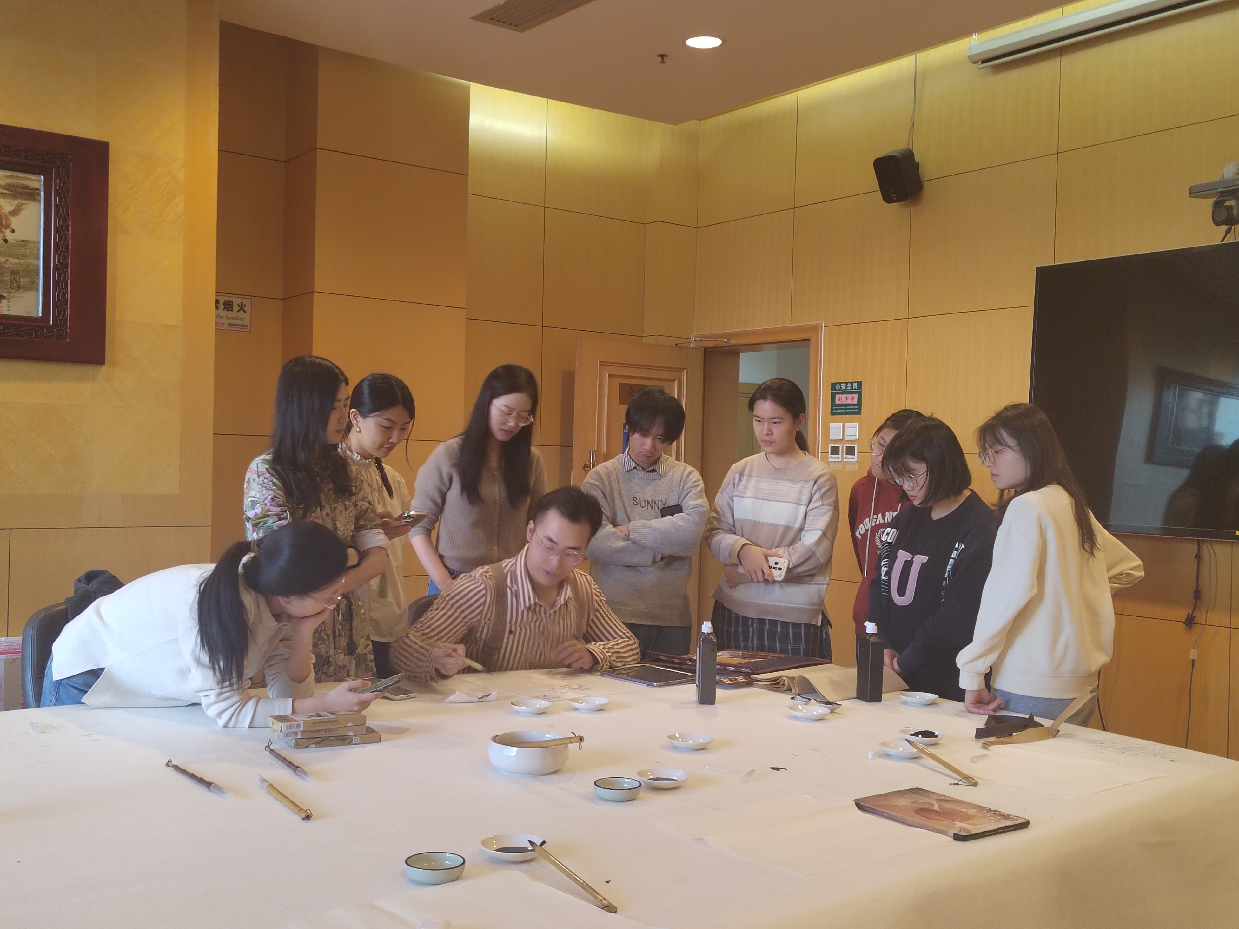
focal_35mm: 35
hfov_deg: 52.6
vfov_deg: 40.7
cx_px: 620
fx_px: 1253
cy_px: 464
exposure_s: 1/100
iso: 2416
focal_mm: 5.52
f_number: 1.9
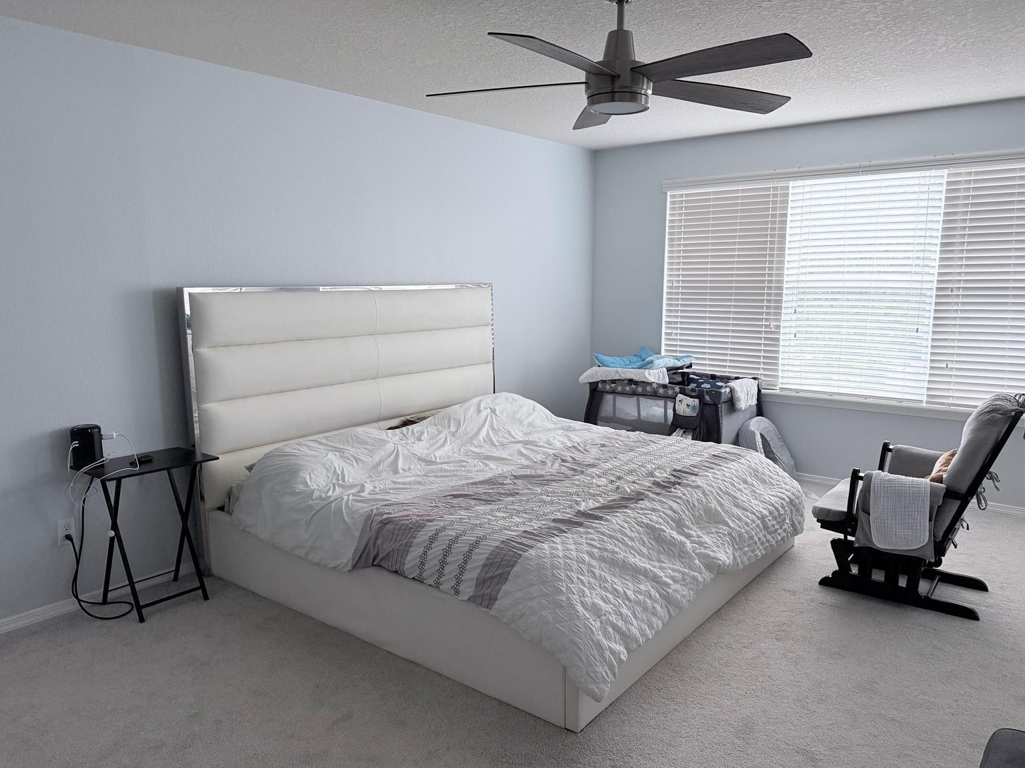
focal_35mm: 25
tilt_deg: -9.4
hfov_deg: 69.4
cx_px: 529
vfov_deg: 54.9
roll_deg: +0.7
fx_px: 740
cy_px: 399
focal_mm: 6.76
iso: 250
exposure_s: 1/60
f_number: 1.78
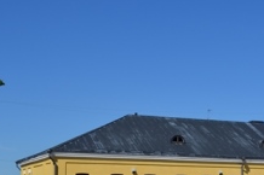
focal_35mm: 80
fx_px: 586
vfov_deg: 16.8
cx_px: 253
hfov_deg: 24.4
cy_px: 155
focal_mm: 26
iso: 100
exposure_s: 1/400
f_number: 10
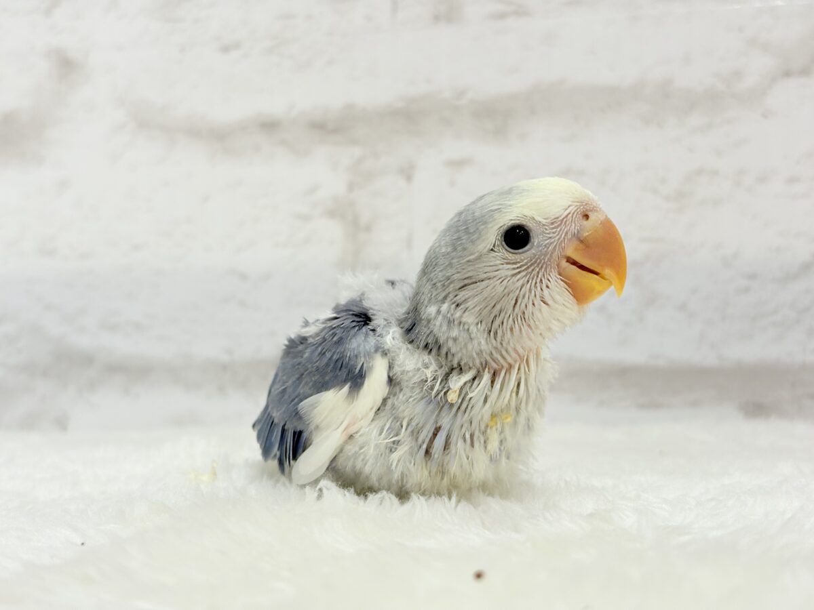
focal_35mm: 52
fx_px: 1223
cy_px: 305
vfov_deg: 28.0
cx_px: 407
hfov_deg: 36.8
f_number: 1.6
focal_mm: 5.96
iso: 32
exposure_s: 1/50
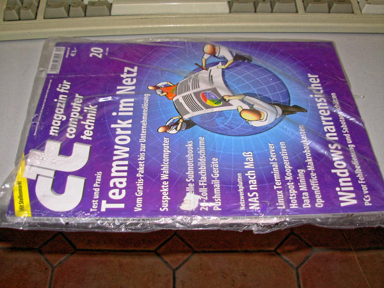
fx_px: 422
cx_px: 192
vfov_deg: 37.7
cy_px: 144
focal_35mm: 38
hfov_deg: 49.0
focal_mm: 6.3
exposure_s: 1/32
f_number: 2.9
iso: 50
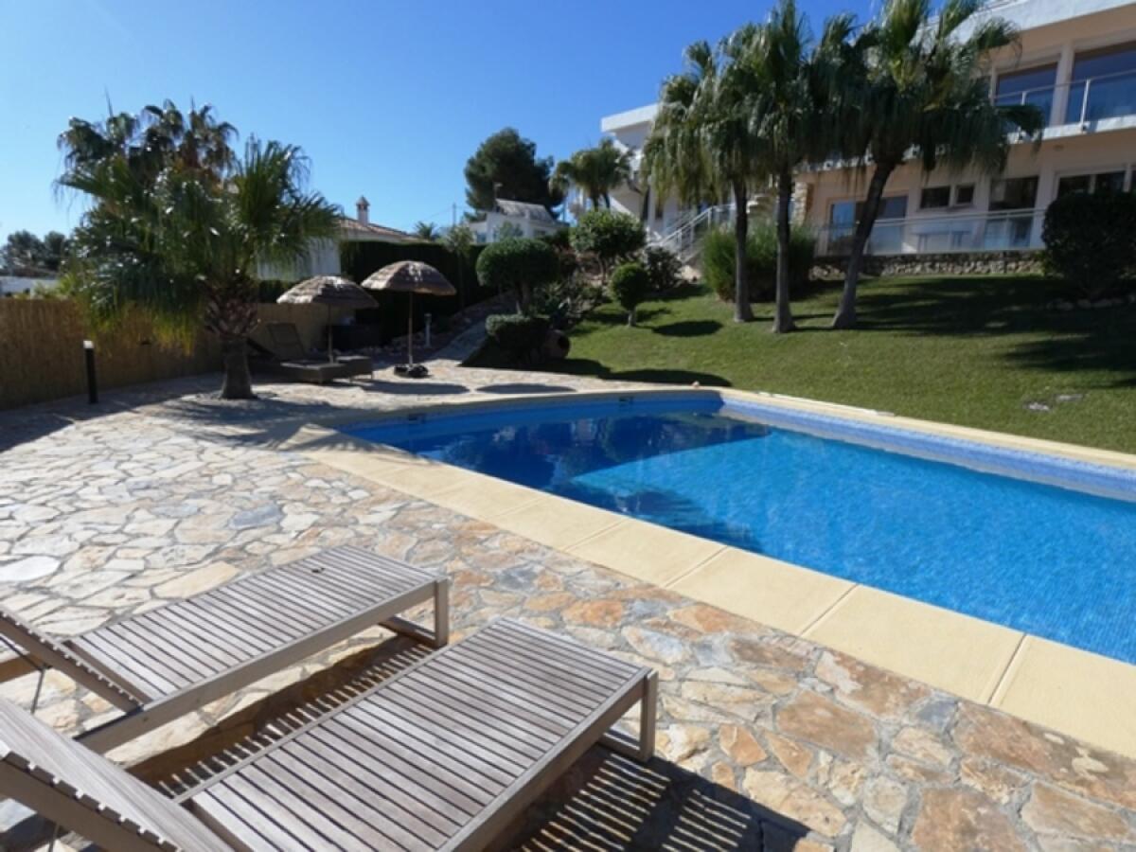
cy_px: 426
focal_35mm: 20
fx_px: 656
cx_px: 568
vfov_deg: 66.0
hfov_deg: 81.7
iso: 80
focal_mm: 3.6
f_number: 4
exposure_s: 1/1000
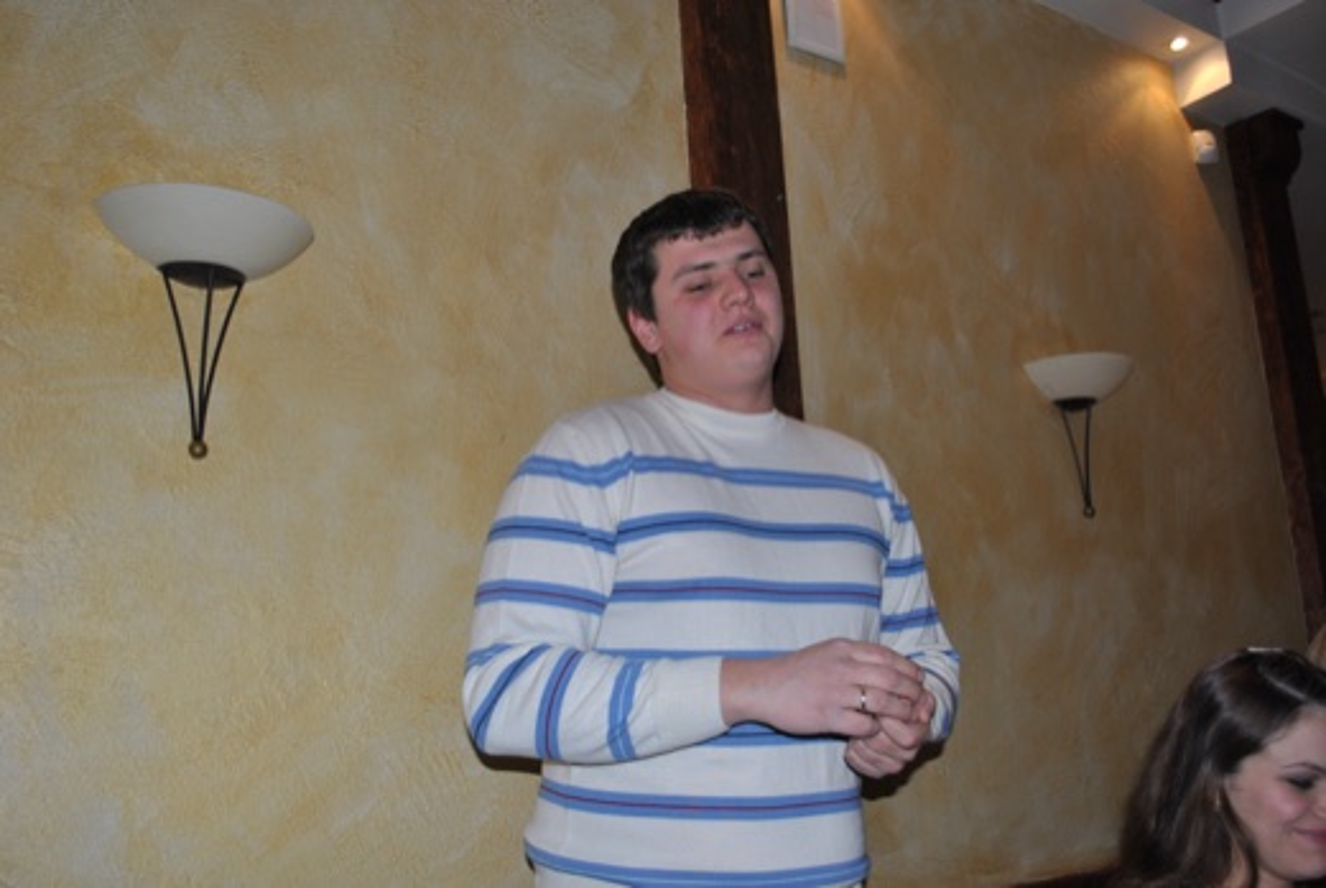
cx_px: 663
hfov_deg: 57.2
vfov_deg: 40.1
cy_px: 444
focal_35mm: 33
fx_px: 1217
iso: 200
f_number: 4
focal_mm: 22
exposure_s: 1/60
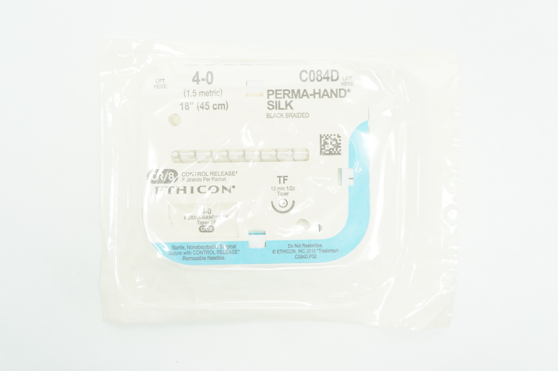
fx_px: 627
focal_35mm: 40
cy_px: 186
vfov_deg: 32.9
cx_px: 279
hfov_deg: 48.0
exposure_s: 1/60
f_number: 4.5
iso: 400
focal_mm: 27
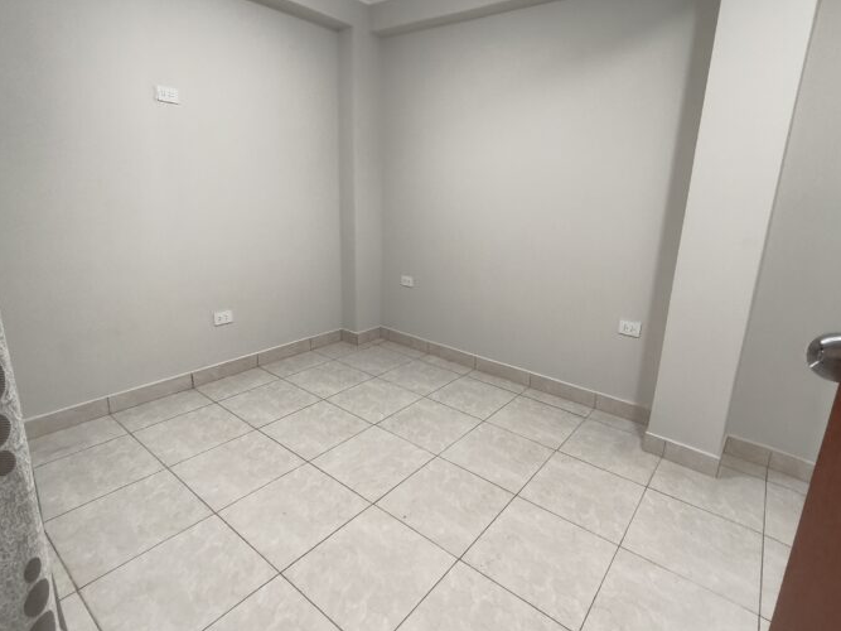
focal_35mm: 18
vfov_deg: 71.5
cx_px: 440
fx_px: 437
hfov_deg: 87.7
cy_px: 295
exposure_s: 1/50
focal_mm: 1.65
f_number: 2.2
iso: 320
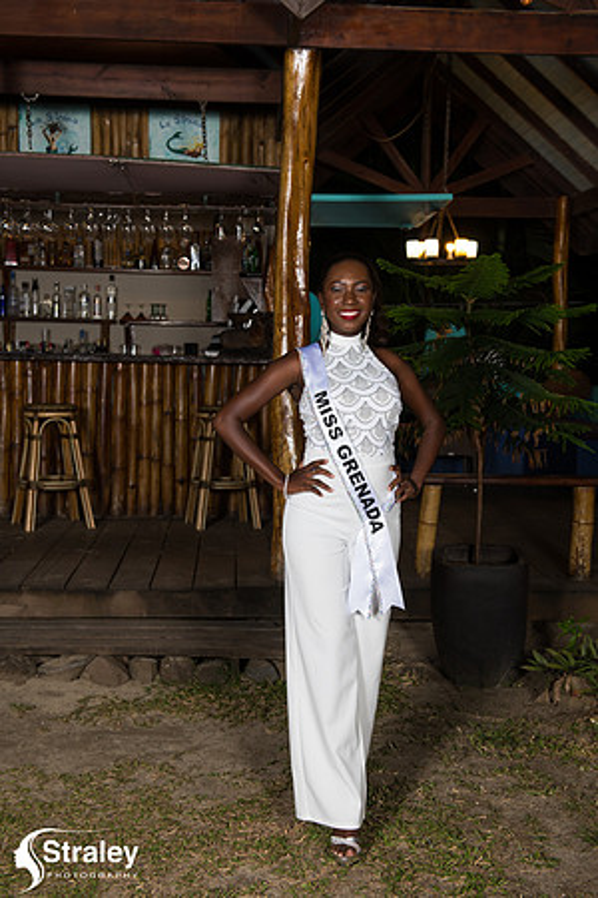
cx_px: 299
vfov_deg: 41.1
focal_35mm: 48
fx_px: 1196
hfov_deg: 28.1
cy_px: 449
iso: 500
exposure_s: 1/80
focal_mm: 48
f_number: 5.6
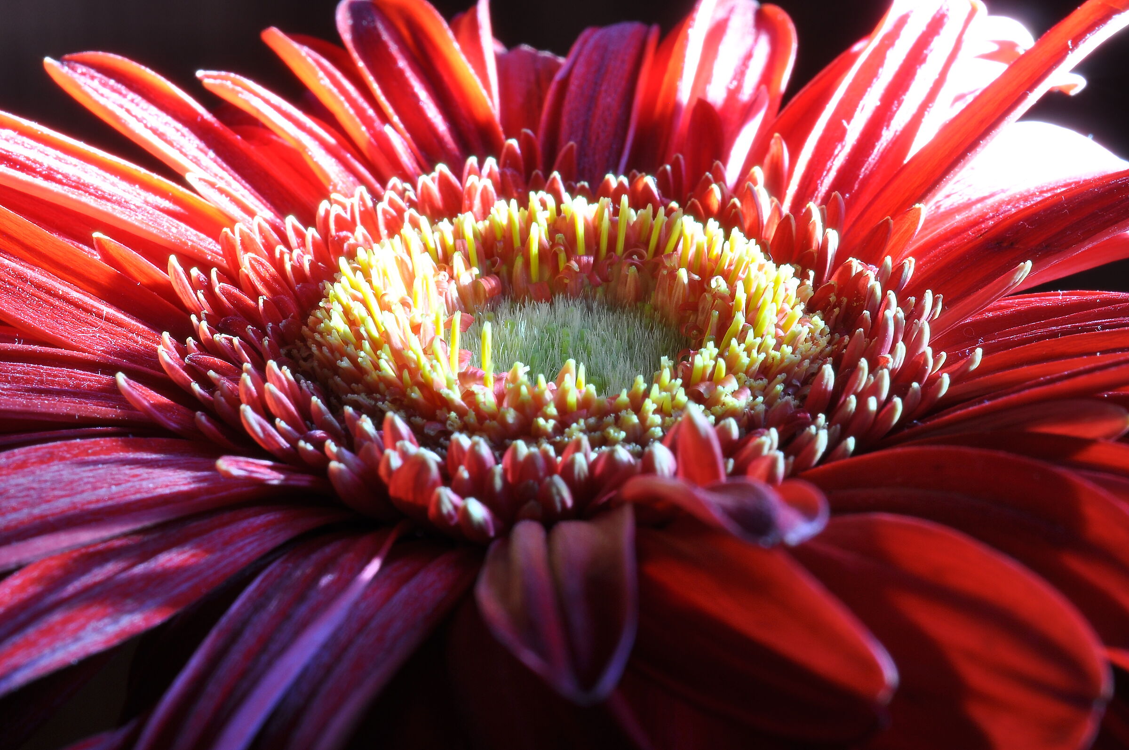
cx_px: 564
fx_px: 1879
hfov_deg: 33.4
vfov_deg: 22.6
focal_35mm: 60
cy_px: 375
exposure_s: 15
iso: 200
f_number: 25
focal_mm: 40
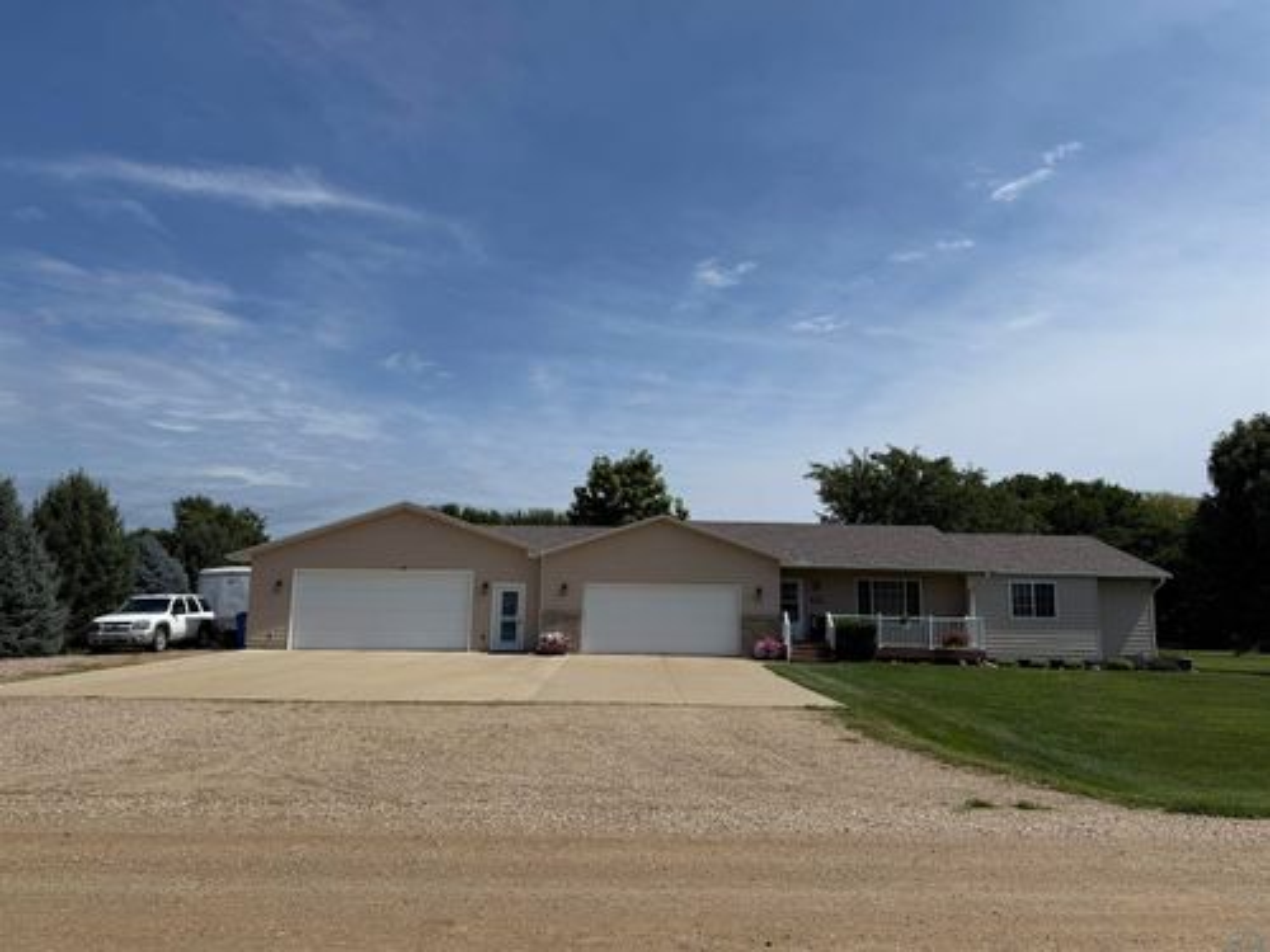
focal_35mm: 24
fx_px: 881
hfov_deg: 71.6
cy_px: 476
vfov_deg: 56.8
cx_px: 635
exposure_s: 1/10309
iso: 80
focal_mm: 6.76
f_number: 1.78
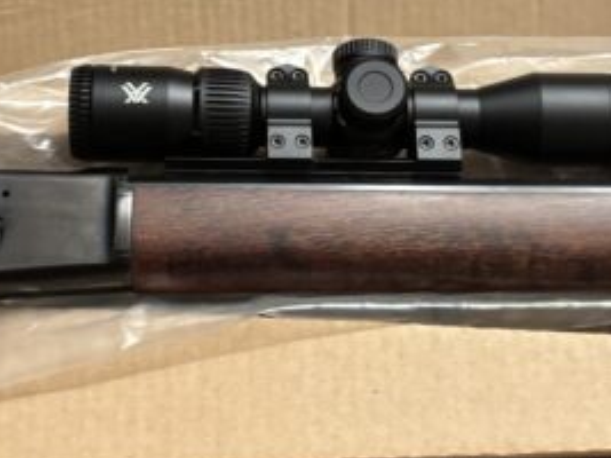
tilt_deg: -52.3
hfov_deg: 25.0
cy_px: 208
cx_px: 293
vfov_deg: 18.9
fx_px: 1376
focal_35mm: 78
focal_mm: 5.96
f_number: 1.6
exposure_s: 1/40
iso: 400
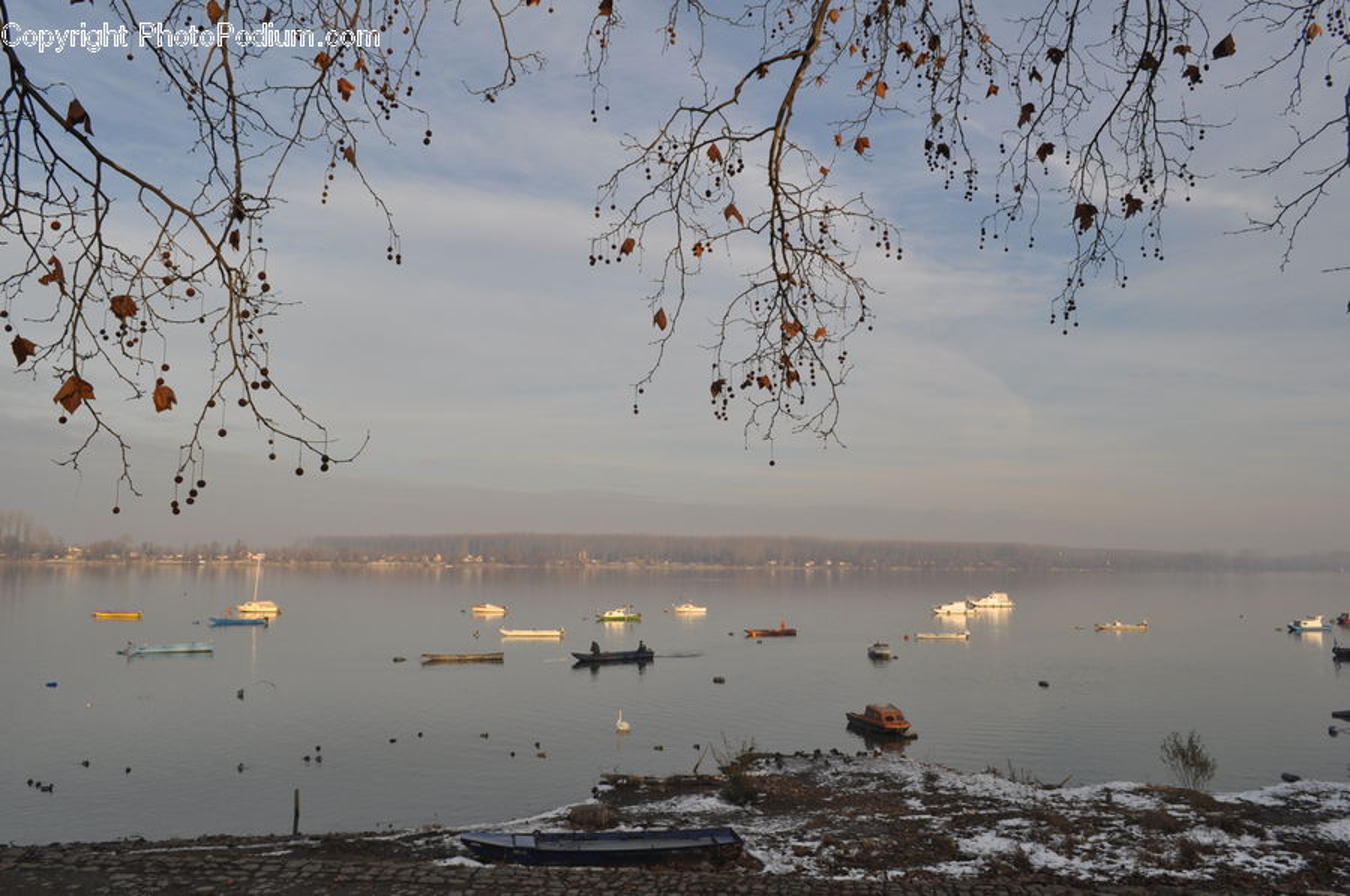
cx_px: 675
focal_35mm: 27
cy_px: 448
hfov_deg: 67.5
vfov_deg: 47.8
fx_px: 1011
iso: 400
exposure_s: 1/500
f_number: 11
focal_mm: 18
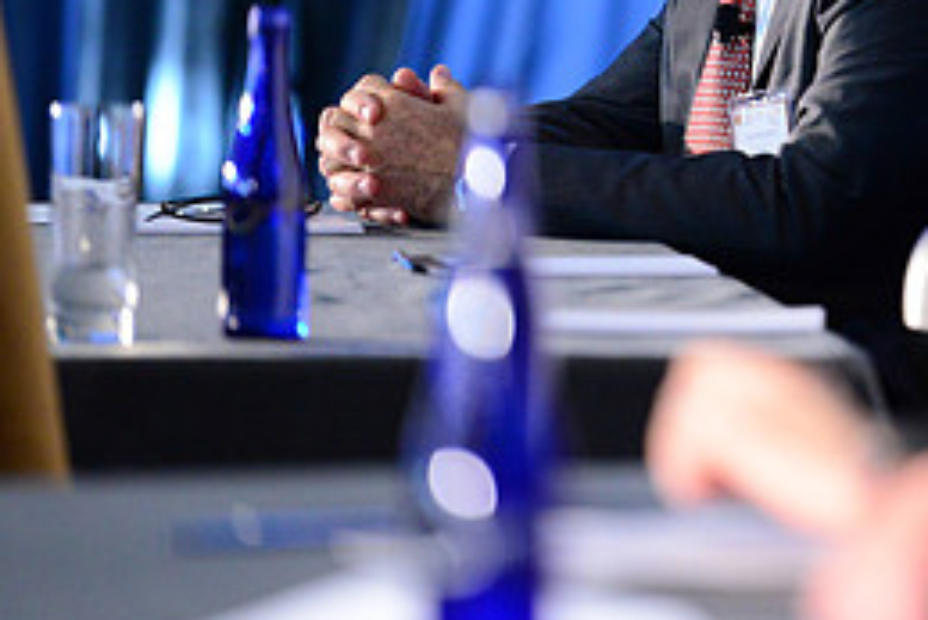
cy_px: -41
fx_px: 11554
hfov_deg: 4.6
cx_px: 971
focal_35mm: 448
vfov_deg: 3.1
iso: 4000
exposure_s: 1/160
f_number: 2.8
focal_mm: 200
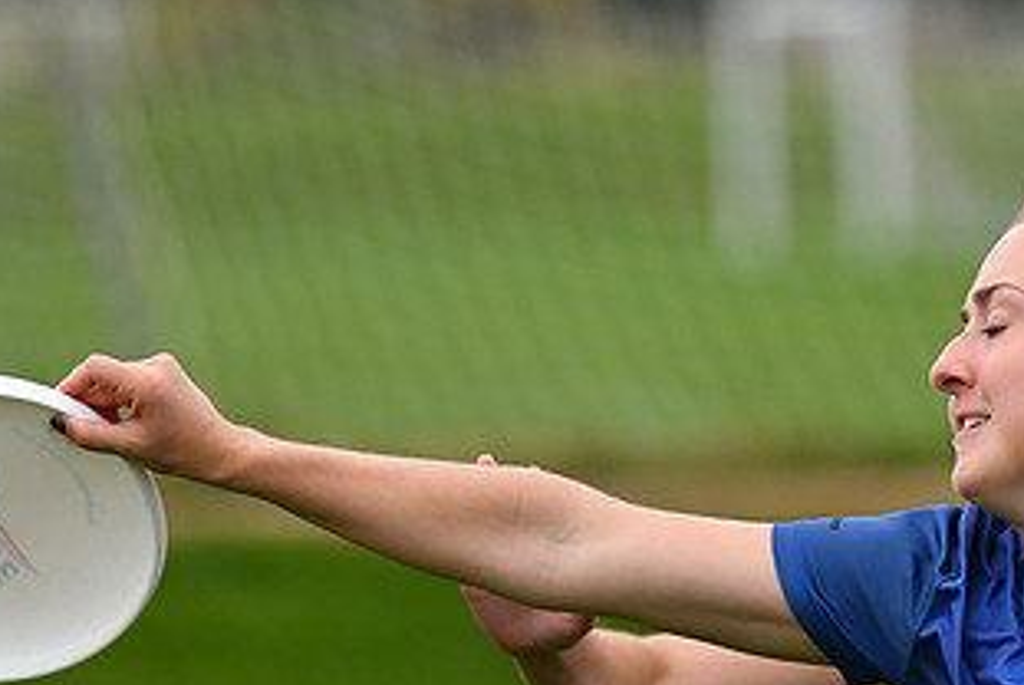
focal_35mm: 838
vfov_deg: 1.6
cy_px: 357
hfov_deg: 2.5
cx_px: 728
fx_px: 23858
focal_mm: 300
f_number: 5
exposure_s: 1/2500
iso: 800
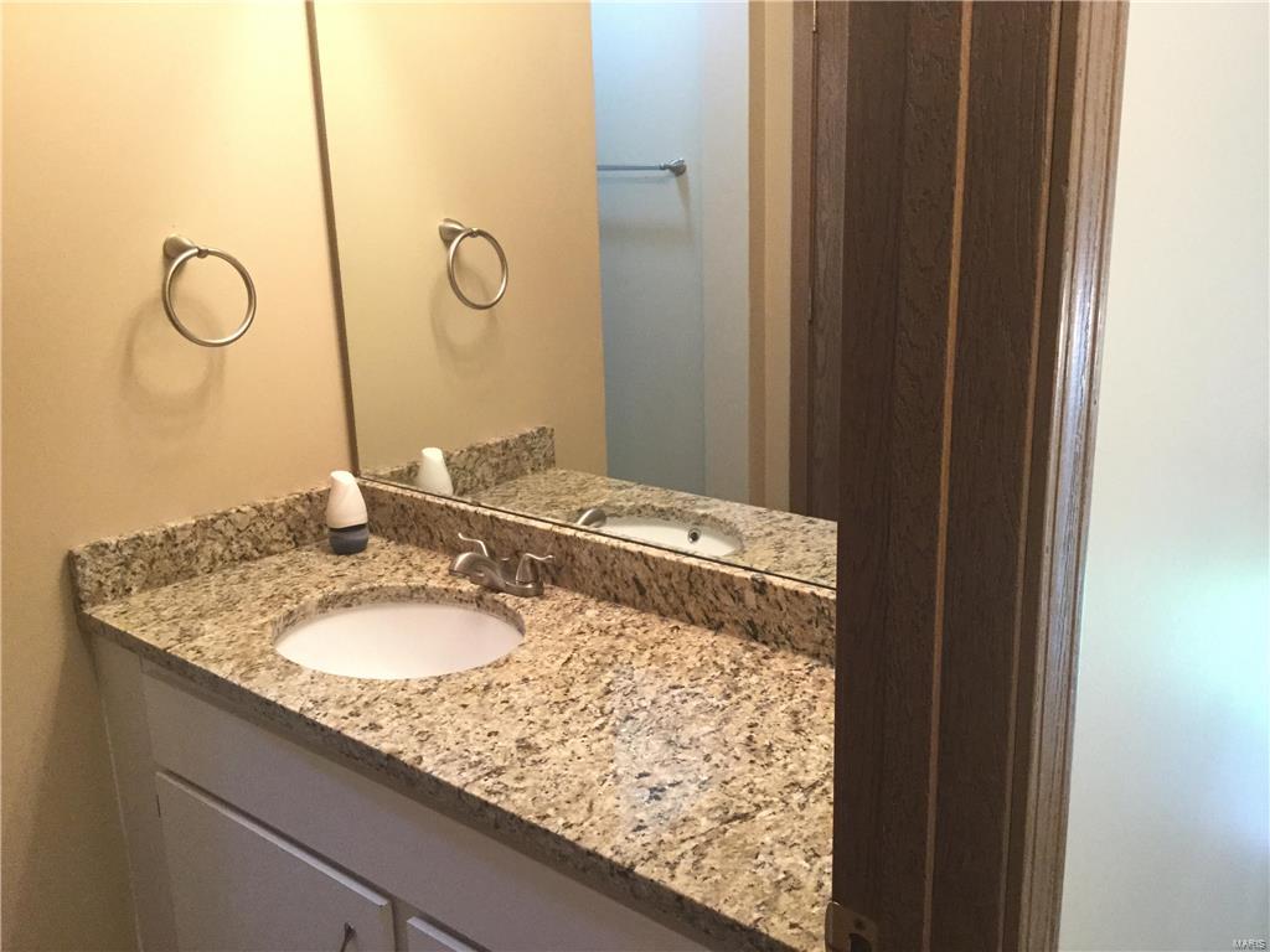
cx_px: 635
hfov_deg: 58.4
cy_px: 476
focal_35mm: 31
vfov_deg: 45.4
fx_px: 1137
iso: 160
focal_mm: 3.3
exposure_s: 1/30
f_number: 2.4
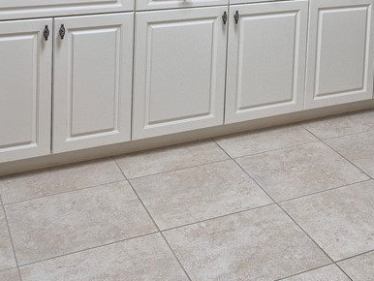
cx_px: 347
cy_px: -68
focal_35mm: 61
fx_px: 659
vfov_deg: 22.0
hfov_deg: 30.1
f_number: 1.8
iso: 200
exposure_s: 1/120
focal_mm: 5.4
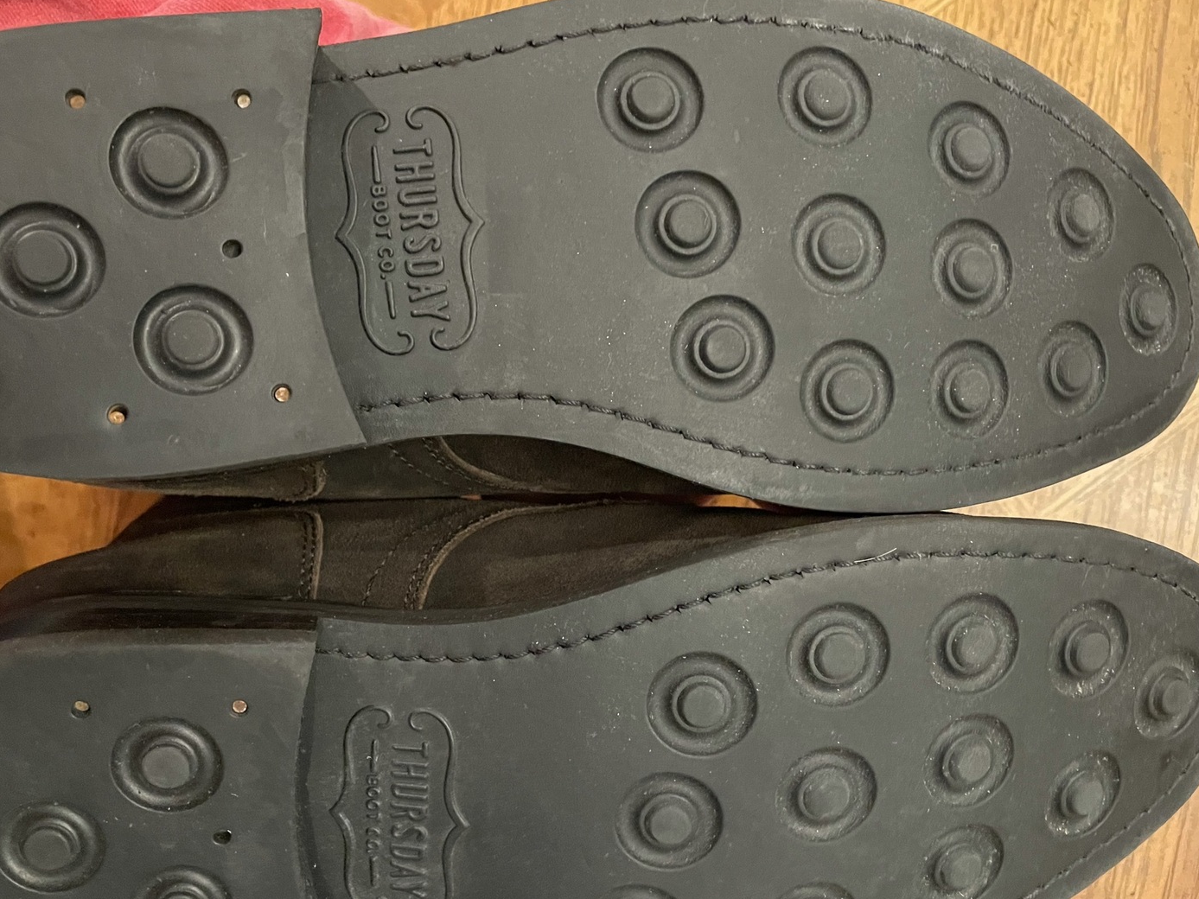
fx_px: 1039
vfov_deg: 46.6
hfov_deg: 59.9
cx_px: 566
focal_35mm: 30
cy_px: 515
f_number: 1.6
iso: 1000
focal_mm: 4.2
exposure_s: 1/30
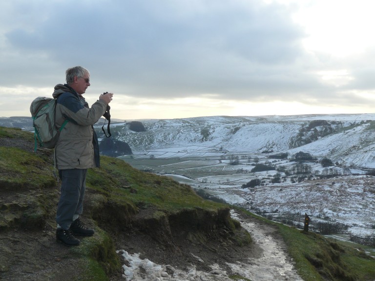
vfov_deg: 39.7
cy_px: 140
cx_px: 188
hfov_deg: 51.4
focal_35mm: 36
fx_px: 390
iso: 100
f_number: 5
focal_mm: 6
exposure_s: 1/200
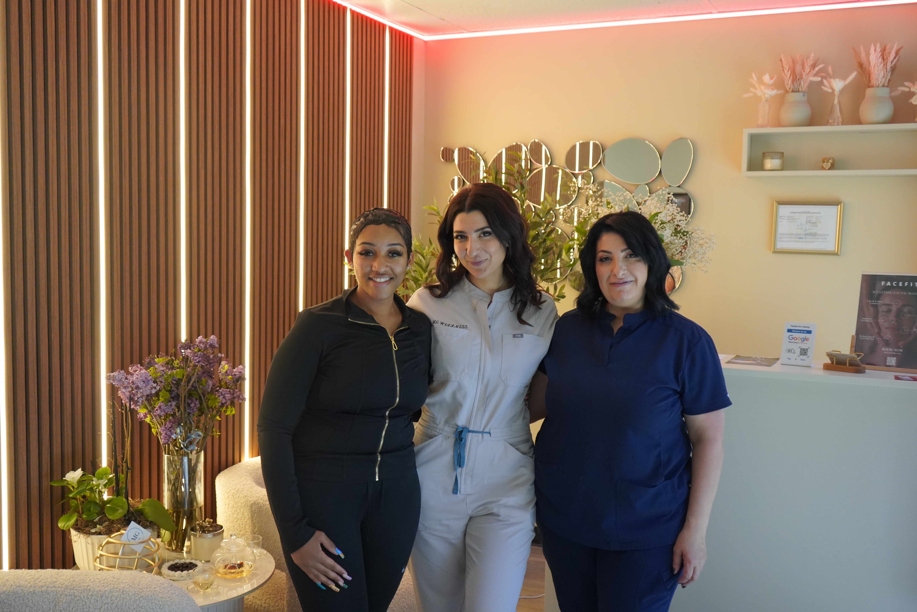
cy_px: 306
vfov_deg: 37.9
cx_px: 458
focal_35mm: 35
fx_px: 891
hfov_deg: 54.4
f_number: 4
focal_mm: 35
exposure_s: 1/160
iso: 4000
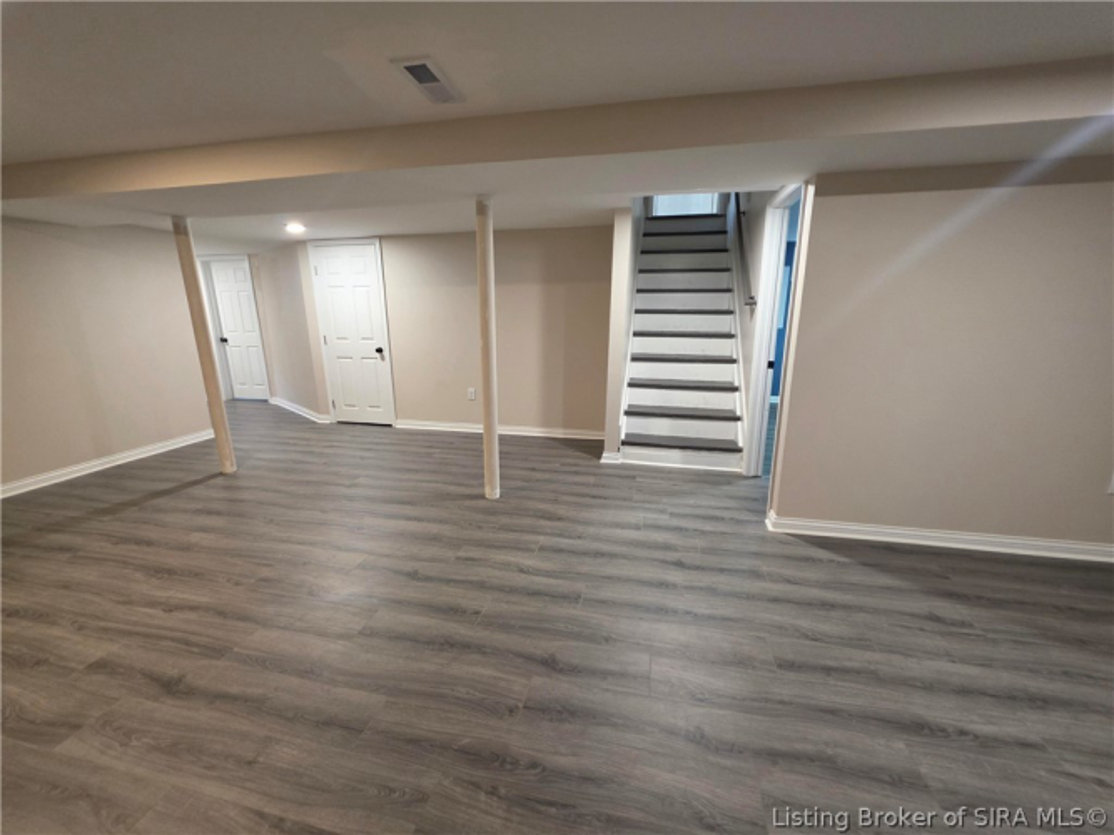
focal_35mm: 13
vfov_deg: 89.9
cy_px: 418
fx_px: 418
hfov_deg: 106.2
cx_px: 557
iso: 320
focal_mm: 2.2
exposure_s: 1/60
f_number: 1.9
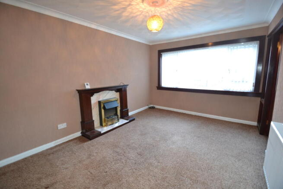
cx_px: 142
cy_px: 94
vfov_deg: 77.4
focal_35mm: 15
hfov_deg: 100.4
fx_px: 118
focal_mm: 10
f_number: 3.5
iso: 1100
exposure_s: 1/60
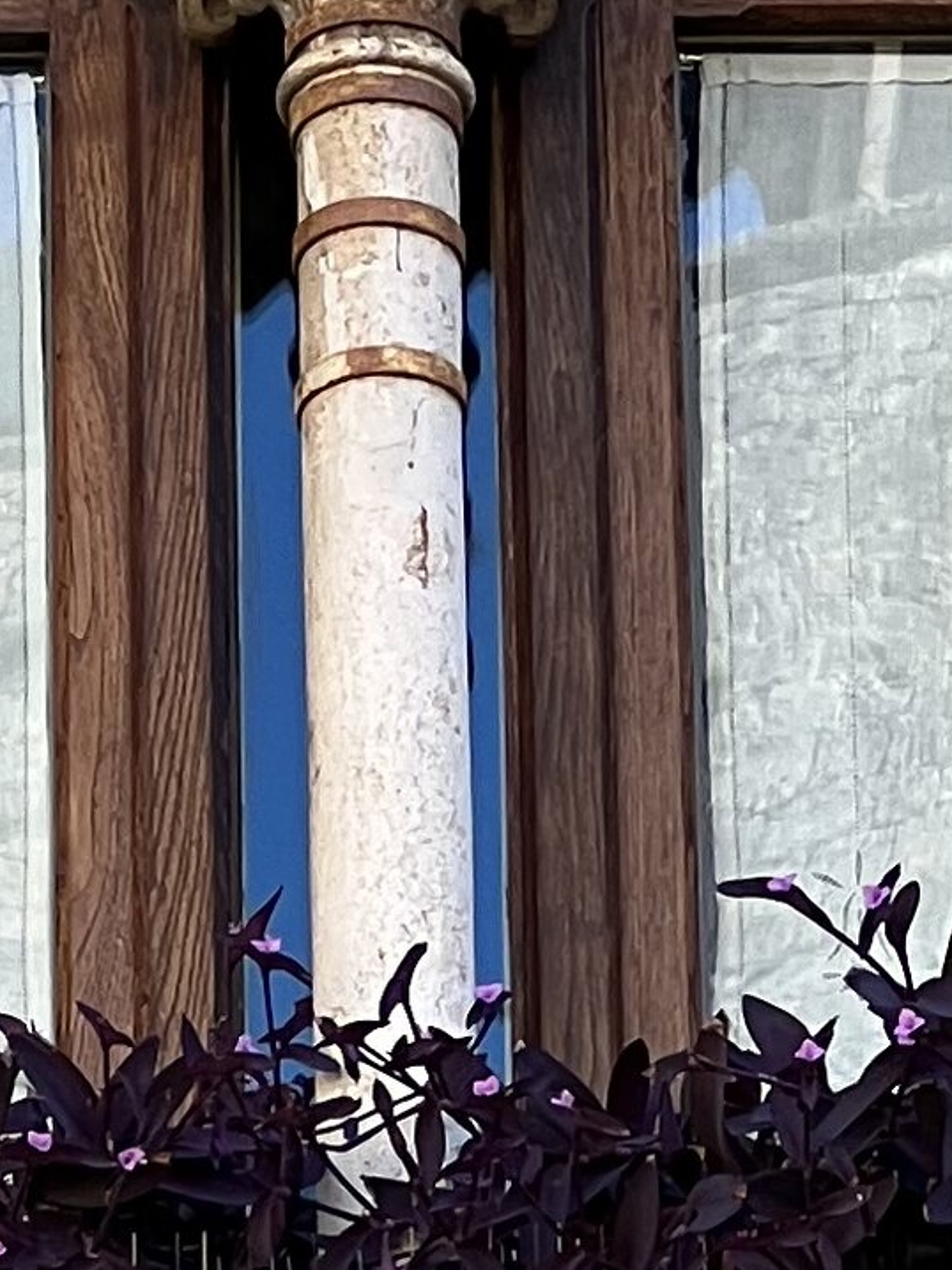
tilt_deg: +32.1
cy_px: 163
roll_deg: +1.0
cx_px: 483
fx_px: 15740
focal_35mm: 429
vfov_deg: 4.6
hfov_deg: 3.5
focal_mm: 9
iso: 32
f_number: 2.8
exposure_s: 1/123
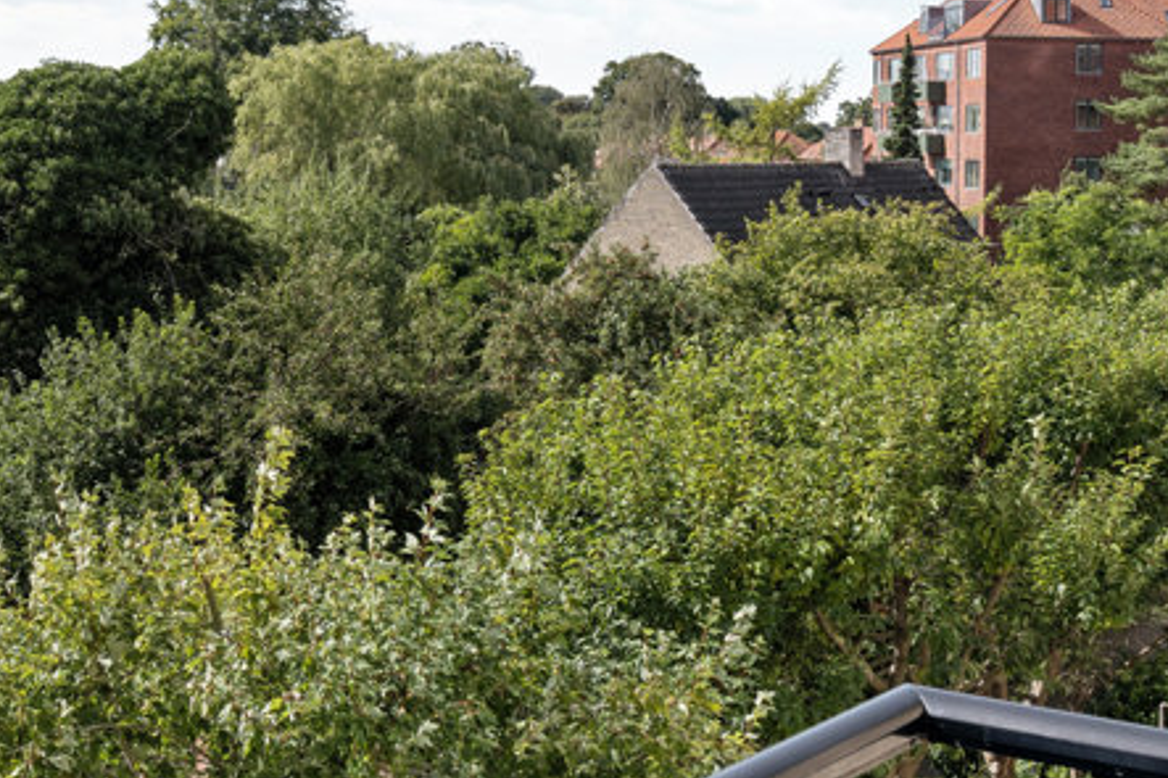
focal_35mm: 65
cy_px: 133
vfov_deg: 20.6
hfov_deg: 30.9
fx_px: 2108
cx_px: 459
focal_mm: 24
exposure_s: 1/160
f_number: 10
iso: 160
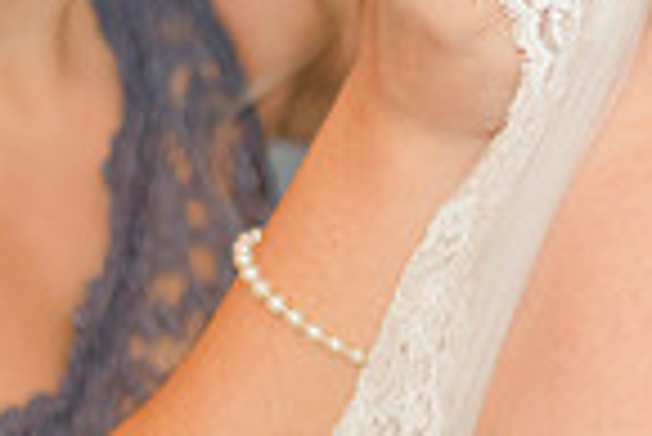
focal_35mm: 300
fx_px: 5439
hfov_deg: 6.8
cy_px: 11
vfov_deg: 4.6
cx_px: 773
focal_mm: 50
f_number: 1.8
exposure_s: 1/160
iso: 640
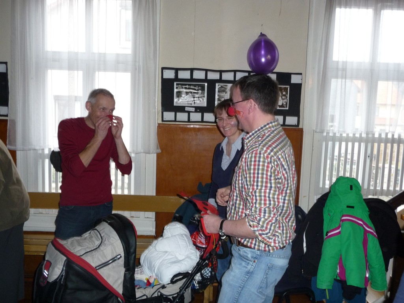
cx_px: 202
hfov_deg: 56.8
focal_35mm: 32
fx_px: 373
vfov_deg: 44.2
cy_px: 152
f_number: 3.5
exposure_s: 1/30
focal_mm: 5.3
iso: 250
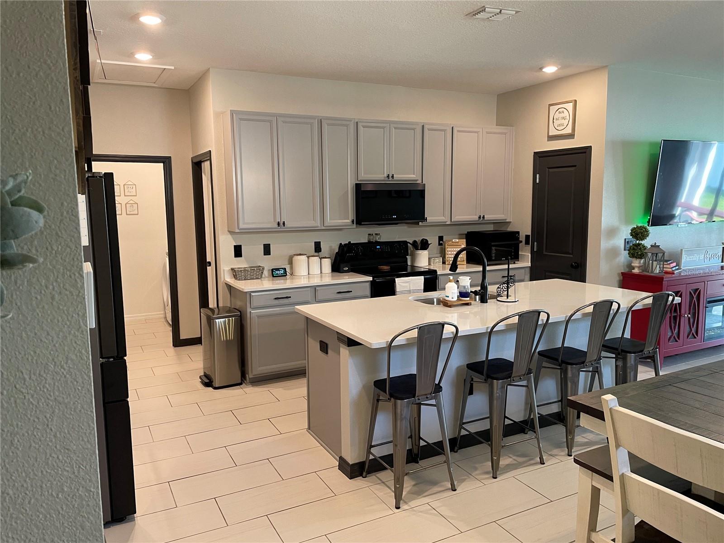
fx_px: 544
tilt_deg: -6.5
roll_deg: +1.0
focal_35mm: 26
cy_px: 272
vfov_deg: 53.1
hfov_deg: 67.3
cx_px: 362
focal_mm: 4.2
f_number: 1.6
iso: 125
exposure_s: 1/60
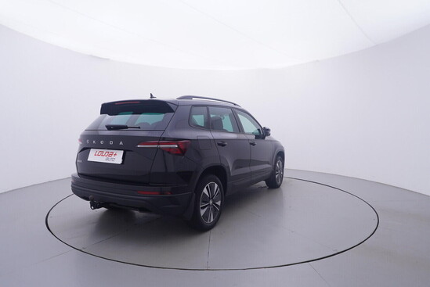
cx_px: 215
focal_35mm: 22
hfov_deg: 77.3
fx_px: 269
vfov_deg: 56.2
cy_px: 144
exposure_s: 1/80
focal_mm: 15
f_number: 5
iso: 200
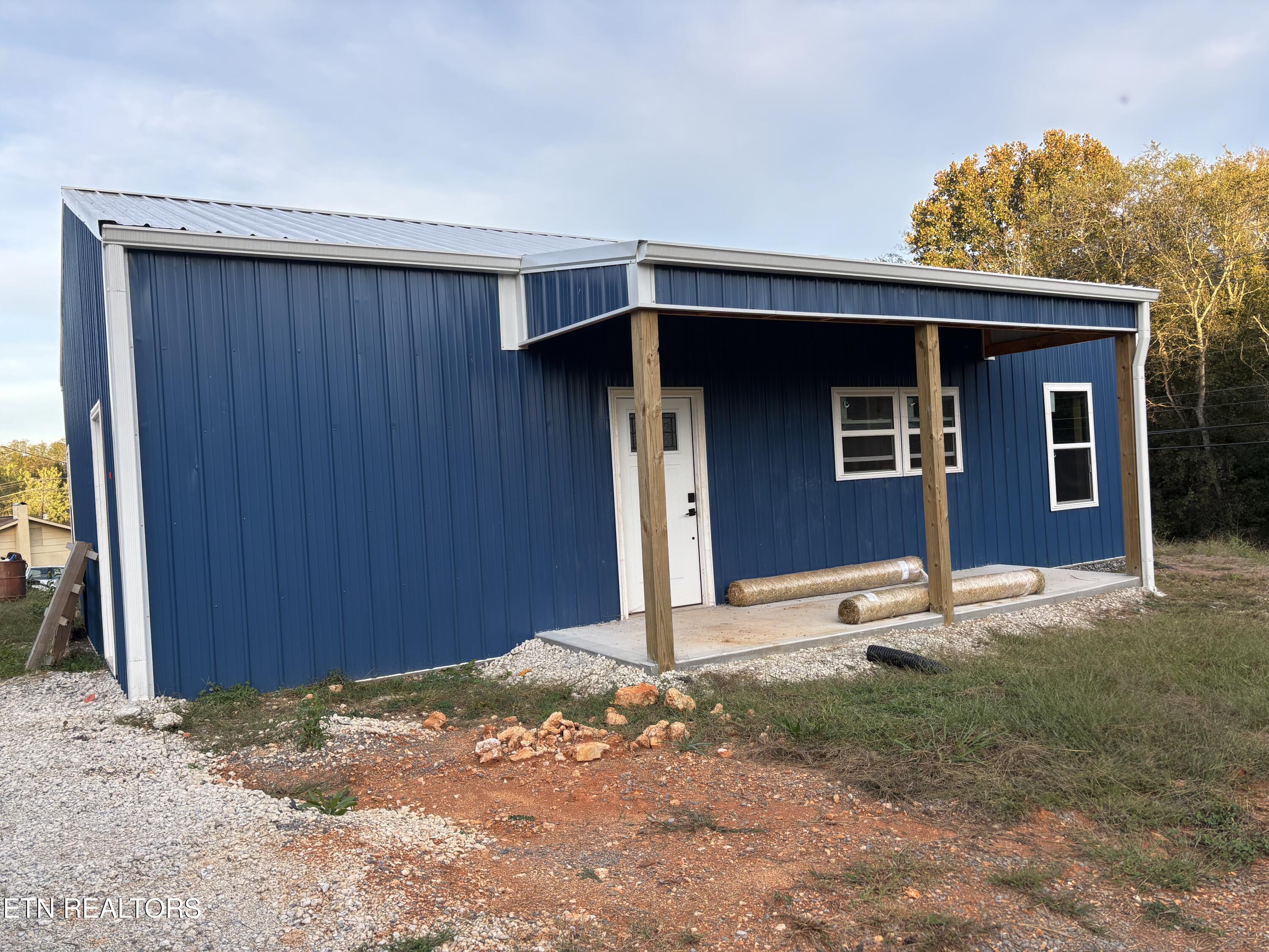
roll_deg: +3.4
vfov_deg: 53.1
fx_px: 953
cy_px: 476
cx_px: 634
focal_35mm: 26
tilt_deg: -0.3
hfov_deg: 67.3
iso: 50
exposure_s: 1/486
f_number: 1.6
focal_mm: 5.96
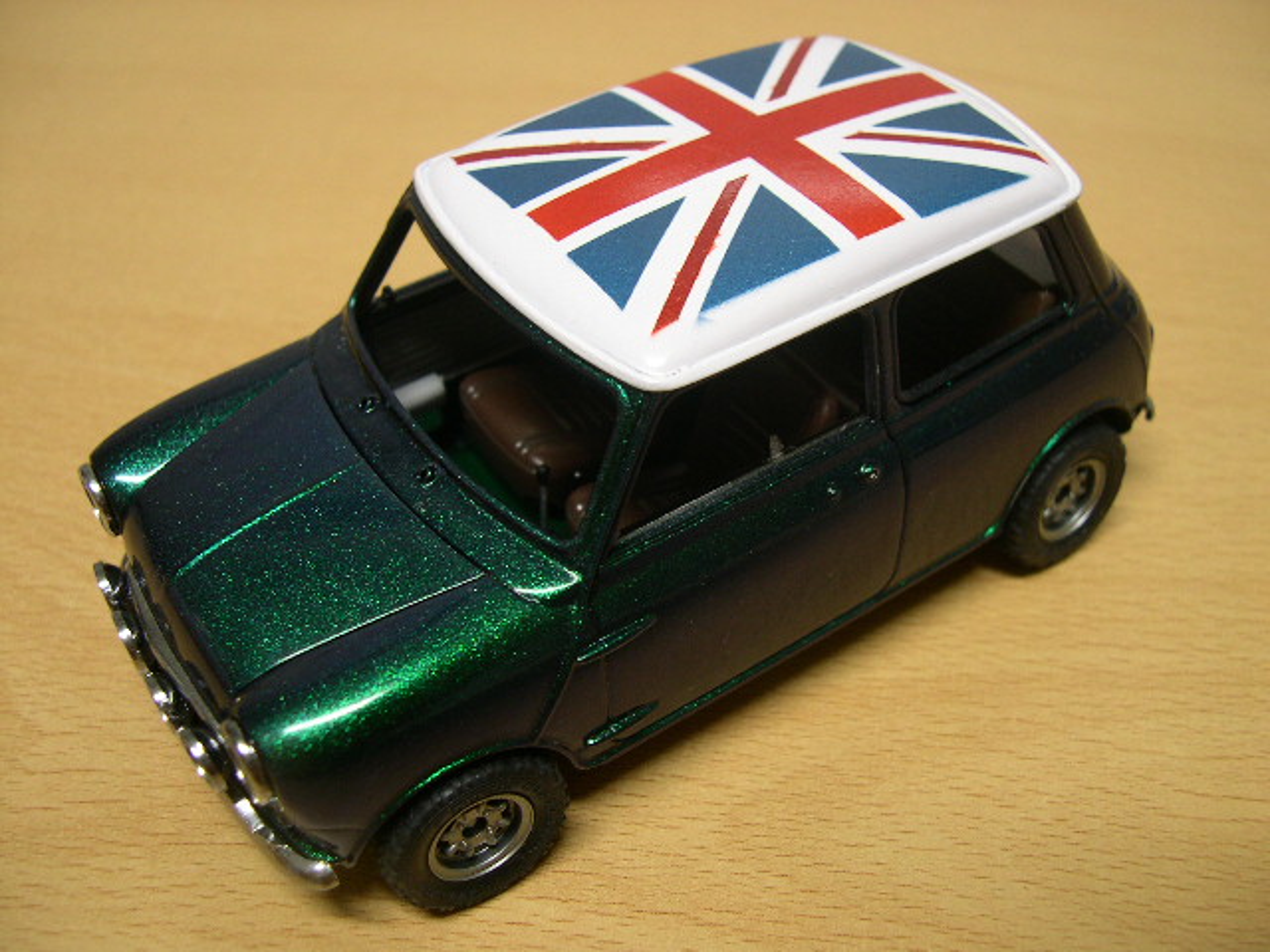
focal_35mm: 38
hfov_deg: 49.0
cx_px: 635
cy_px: 476
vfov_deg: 37.7
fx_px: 1394
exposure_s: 1/7.5
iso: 100
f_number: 2.8
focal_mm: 8
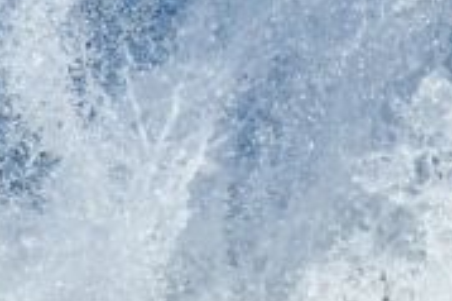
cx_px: 530
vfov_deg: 0.9
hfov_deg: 1.4
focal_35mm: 1521
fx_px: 19079
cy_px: -57
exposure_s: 1/8000
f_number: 6
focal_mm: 340
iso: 1000
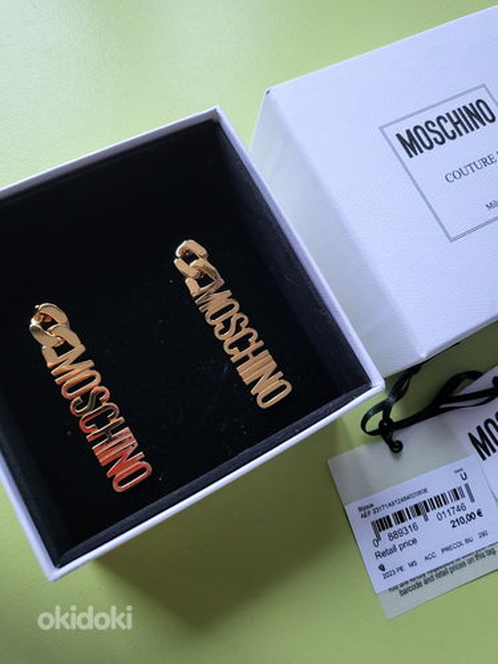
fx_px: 499
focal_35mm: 26
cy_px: 332
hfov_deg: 53.1
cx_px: 249
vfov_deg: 67.3
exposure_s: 1/50
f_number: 1.8
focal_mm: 4.25
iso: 500
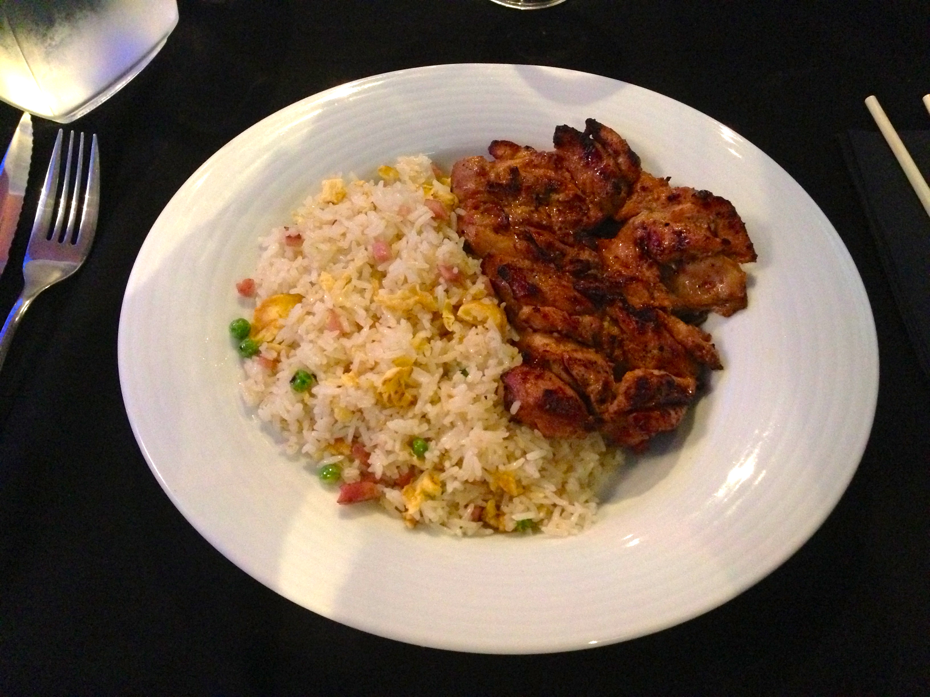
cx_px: 465
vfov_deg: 42.9
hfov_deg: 55.4
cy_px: 348
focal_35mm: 33
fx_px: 887
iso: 800
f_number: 2.4
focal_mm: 4.13
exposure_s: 1/15
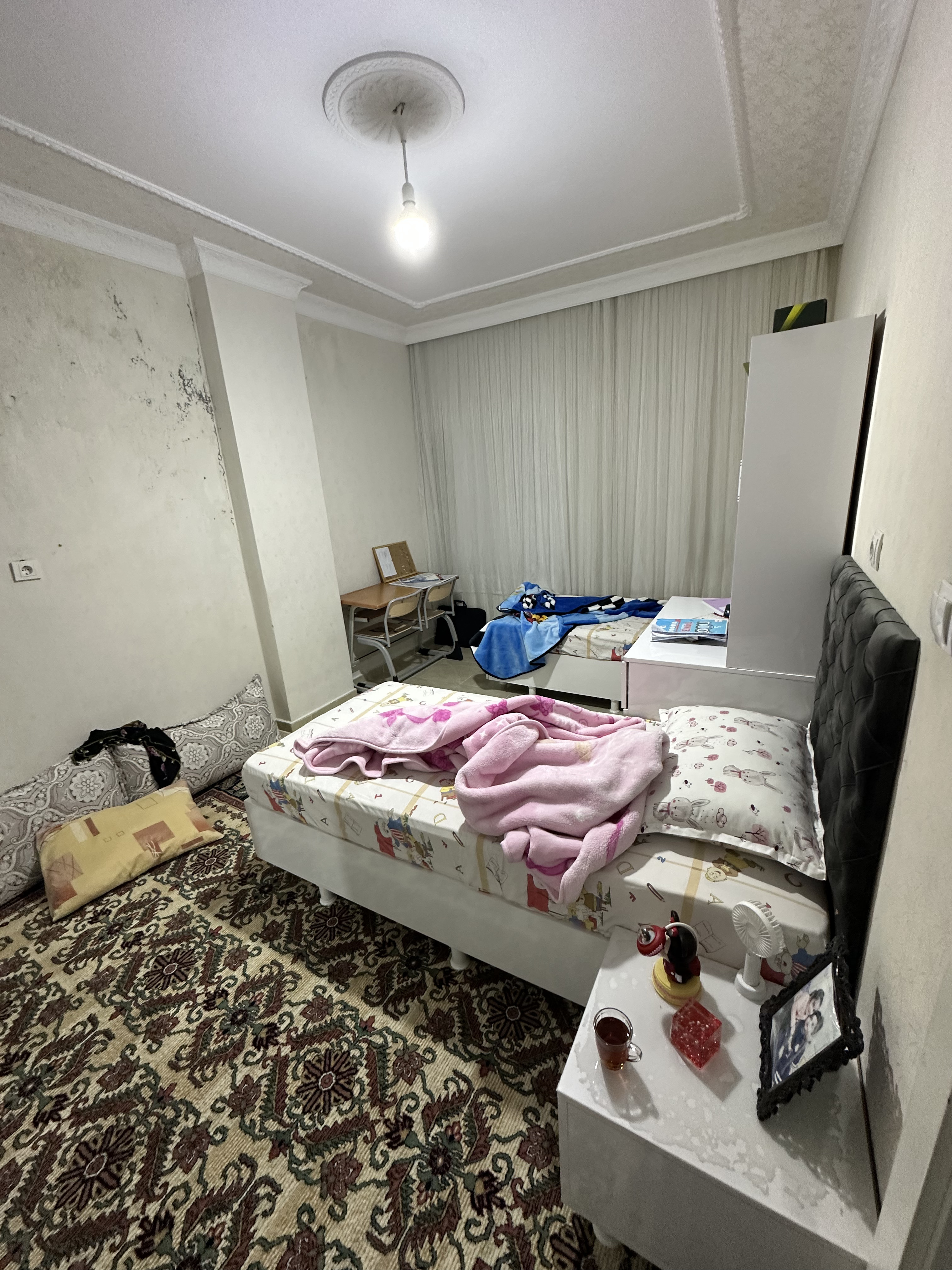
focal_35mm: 14
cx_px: 476
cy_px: 635
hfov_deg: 85.7
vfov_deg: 102.1
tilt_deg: -15.0
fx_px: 513
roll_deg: +3.3
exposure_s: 1/100
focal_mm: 2.22
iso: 250
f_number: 2.2
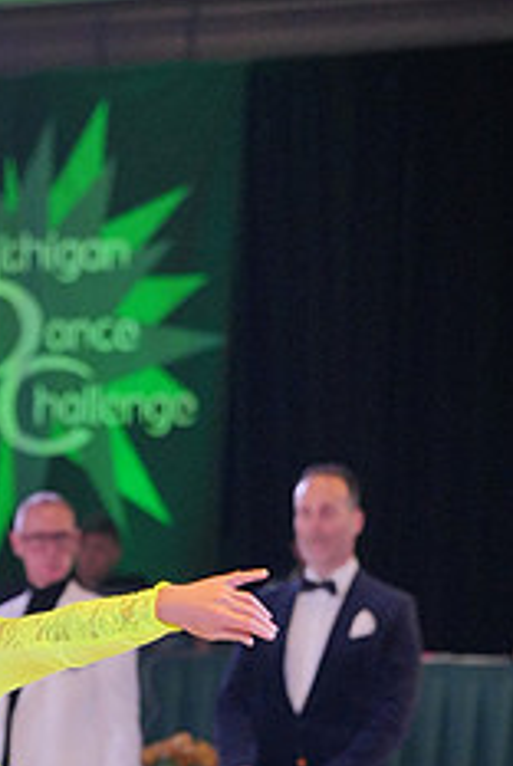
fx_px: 5882
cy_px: 940
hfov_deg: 5.0
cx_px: -71
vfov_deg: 7.4
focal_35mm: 276
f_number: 3.5
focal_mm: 111
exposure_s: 1/500
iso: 4000
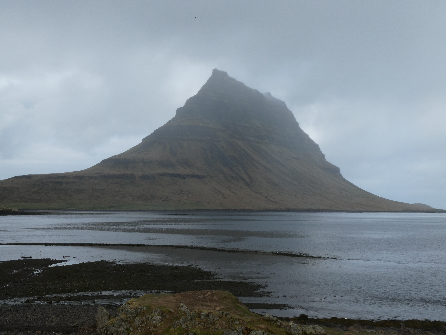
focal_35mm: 50
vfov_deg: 29.1
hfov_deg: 38.2
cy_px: 168
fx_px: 644
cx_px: 223
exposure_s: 1/400
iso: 80
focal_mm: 9
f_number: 4.1
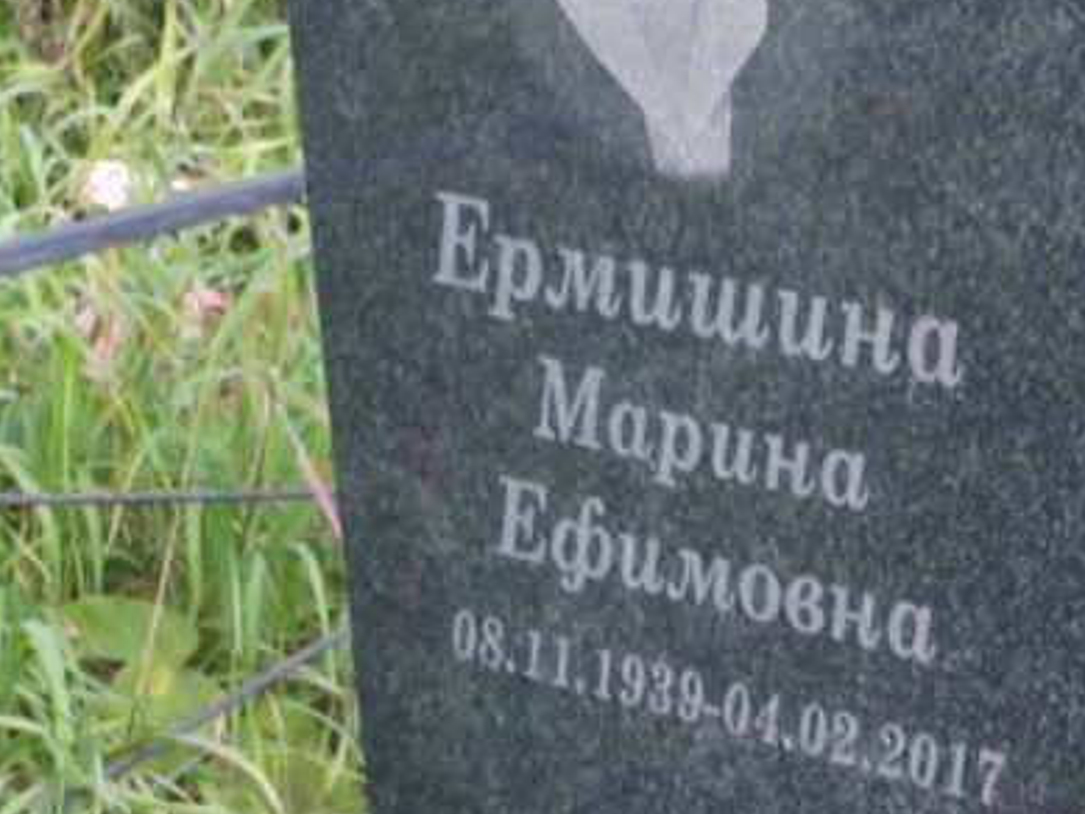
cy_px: 638
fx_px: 5612
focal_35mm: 179
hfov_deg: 11.0
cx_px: 823
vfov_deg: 8.3
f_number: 1.9
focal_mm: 5.52
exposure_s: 1/110
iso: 100
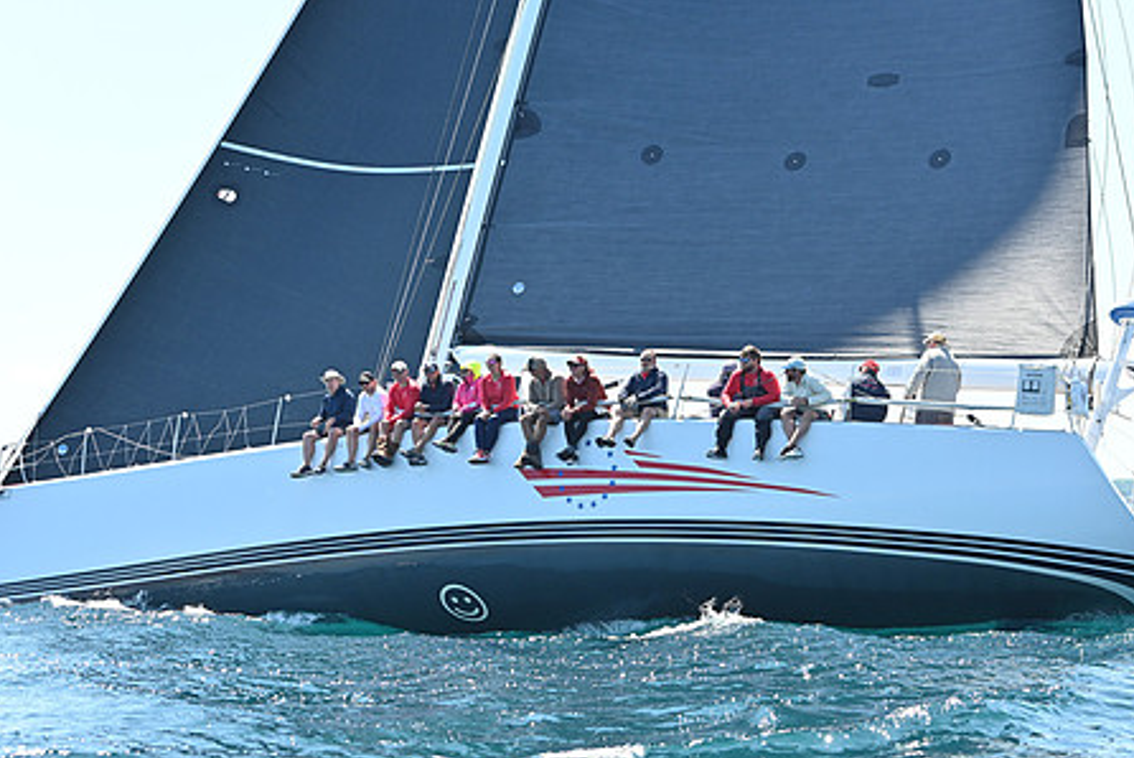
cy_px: 408
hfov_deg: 22.4
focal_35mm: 91
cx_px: 552
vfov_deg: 15.0
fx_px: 2868
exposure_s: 1/1000
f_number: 4.5
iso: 320
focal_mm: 70
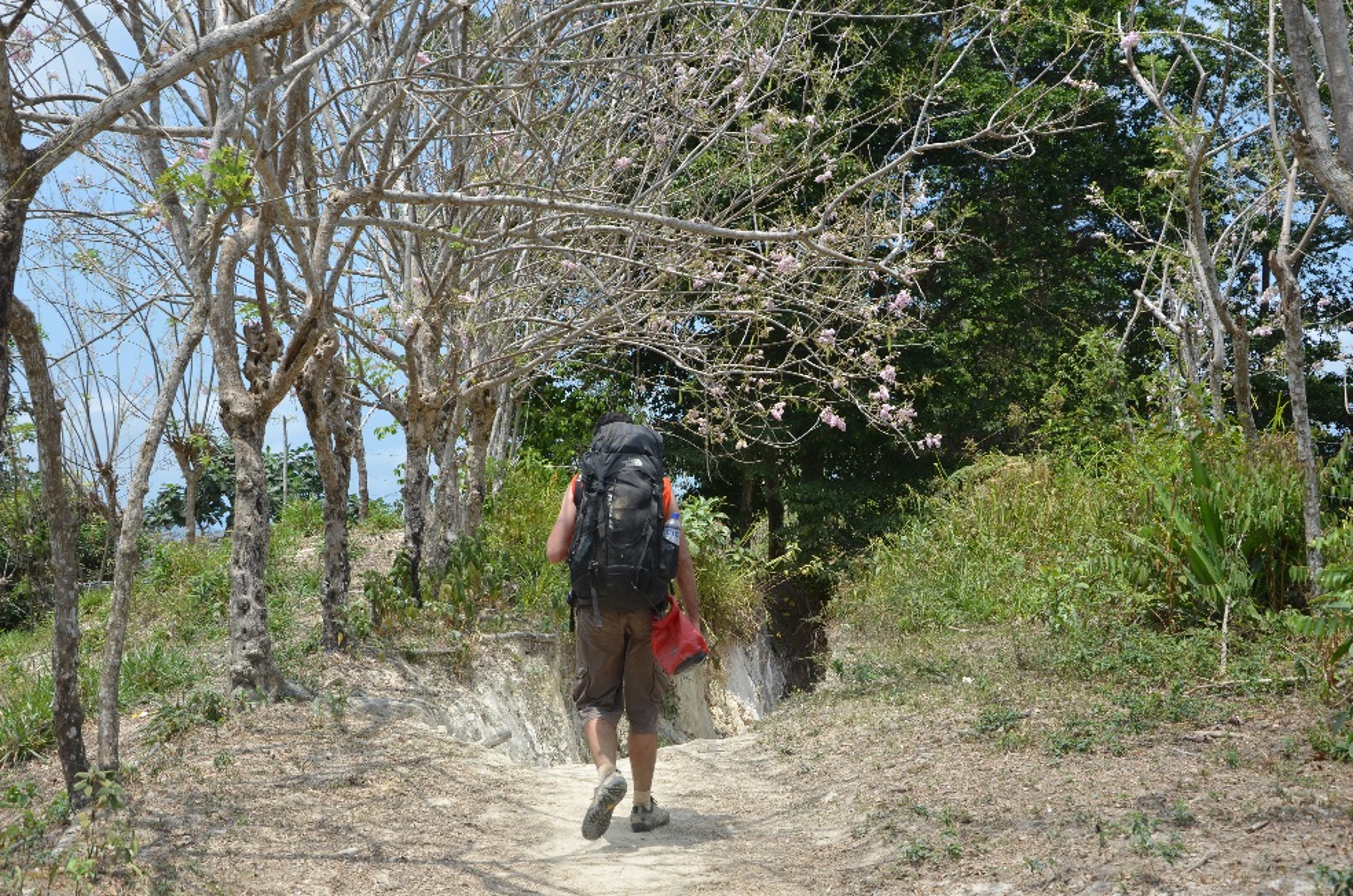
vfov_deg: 26.4
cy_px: 448
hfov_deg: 39.0
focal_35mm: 51
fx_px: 1913
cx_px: 676
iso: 110
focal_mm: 34
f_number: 8
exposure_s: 1/250
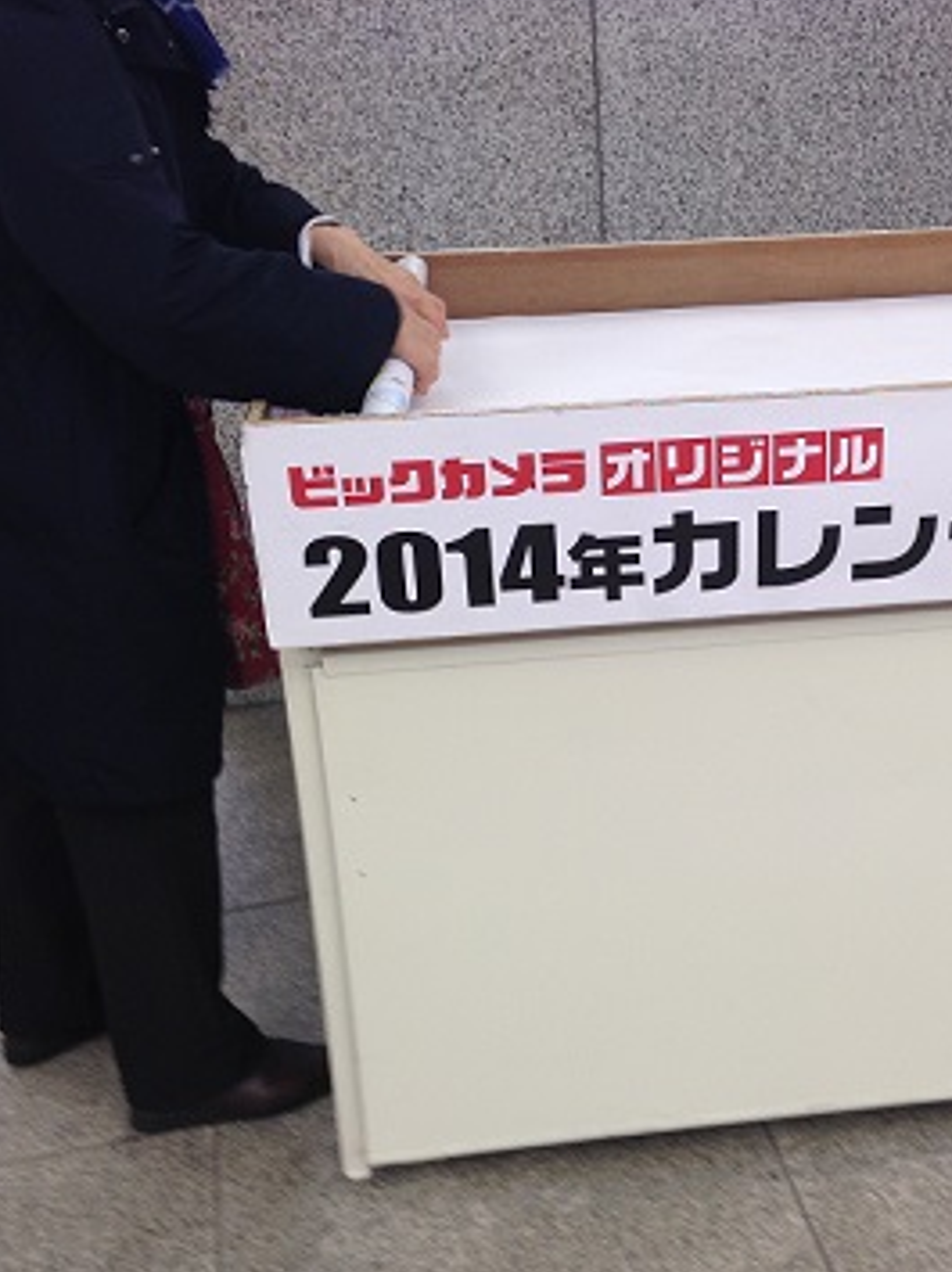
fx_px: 1652
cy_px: 636
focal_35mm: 45
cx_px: 686
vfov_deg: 42.1
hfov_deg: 31.7
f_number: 2.4
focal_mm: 4.12
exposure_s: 1/60
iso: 50
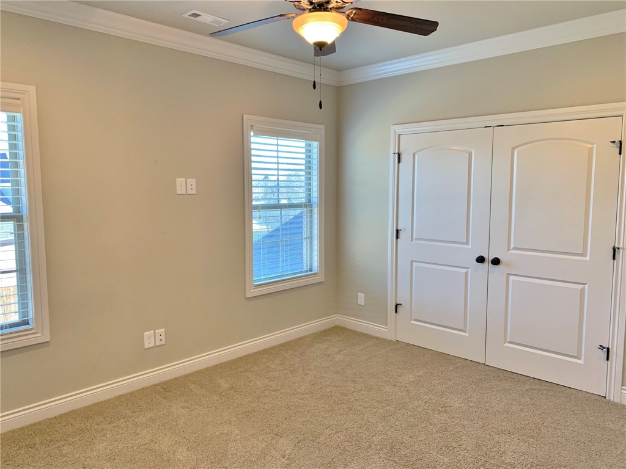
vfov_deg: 53.1
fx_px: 470
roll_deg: +0.1
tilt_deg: -4.9
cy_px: 234
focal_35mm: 26
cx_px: 313
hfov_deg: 67.3
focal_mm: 4.25
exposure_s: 1/60
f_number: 1.8
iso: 100
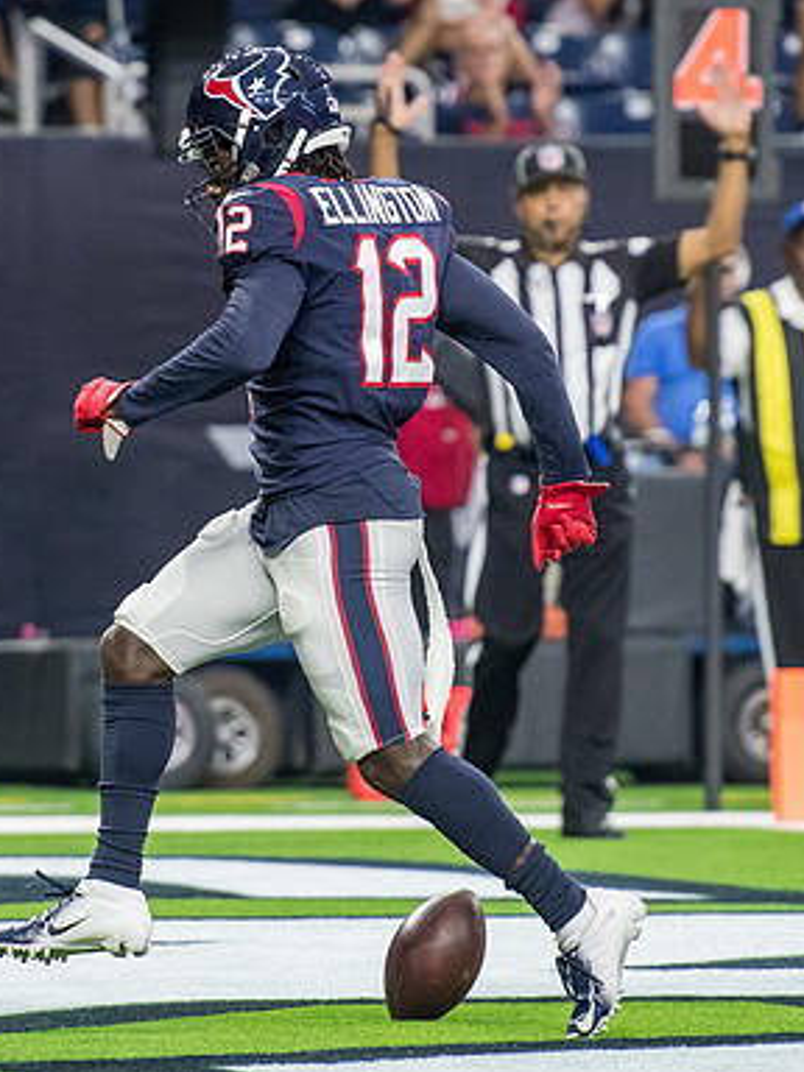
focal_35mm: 582
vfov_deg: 3.4
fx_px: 18024
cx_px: 352
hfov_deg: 2.6
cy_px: 425
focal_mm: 200
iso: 2500
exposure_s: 1/1000
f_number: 4
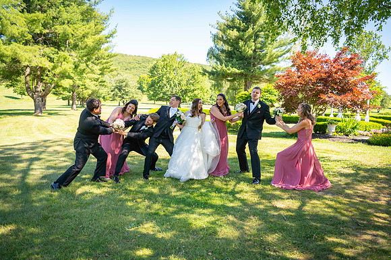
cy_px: 130
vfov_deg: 47.9
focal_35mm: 27
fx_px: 293
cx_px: 196
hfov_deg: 67.4
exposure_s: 1/250
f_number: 3.2
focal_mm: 27
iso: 100
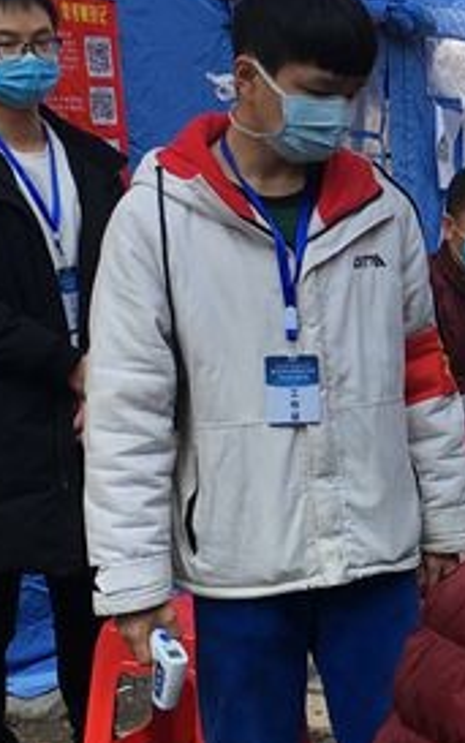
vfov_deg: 23.0
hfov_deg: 13.8
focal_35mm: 90
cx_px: 655
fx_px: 1822
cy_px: 425
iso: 25
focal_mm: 4.15
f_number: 2.2
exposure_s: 1/693
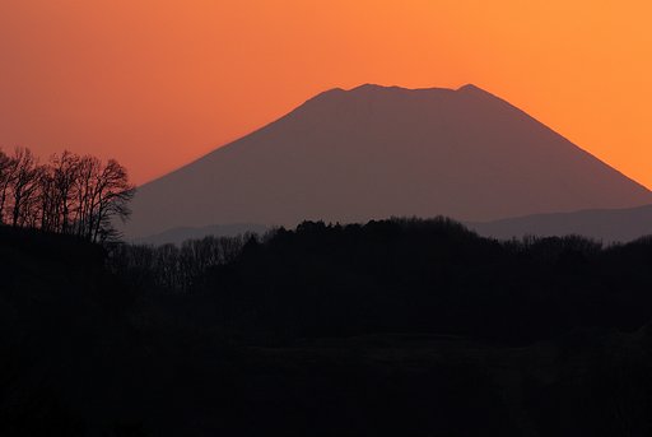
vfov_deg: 1.7
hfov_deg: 2.5
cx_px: 326
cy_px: 218
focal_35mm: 810
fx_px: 14691
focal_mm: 300
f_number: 8
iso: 100
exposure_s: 1/40
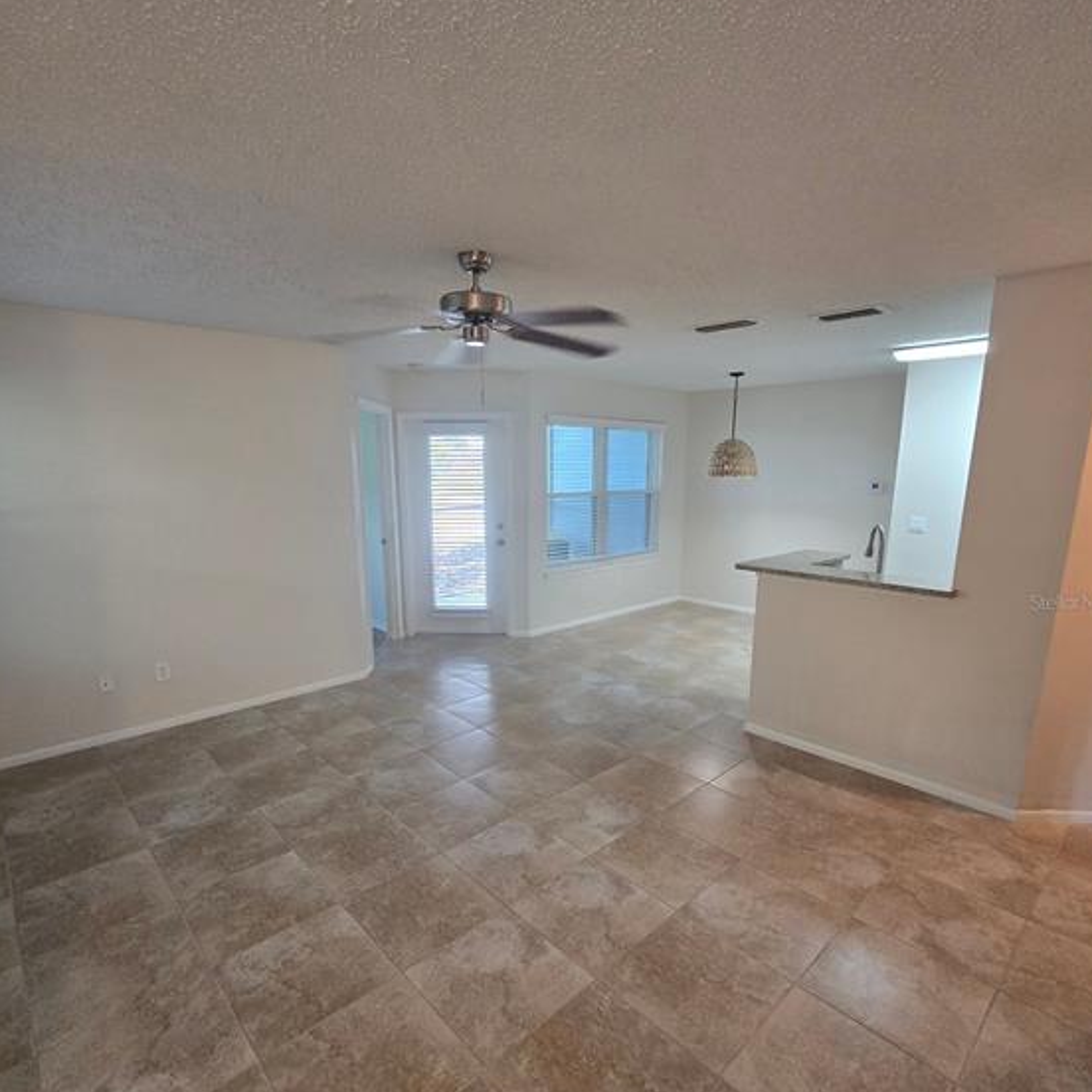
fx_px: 571
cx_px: 550
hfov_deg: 87.4
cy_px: 601
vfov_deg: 87.1
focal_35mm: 16
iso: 250
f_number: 2.2
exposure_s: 1/60
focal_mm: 2.2
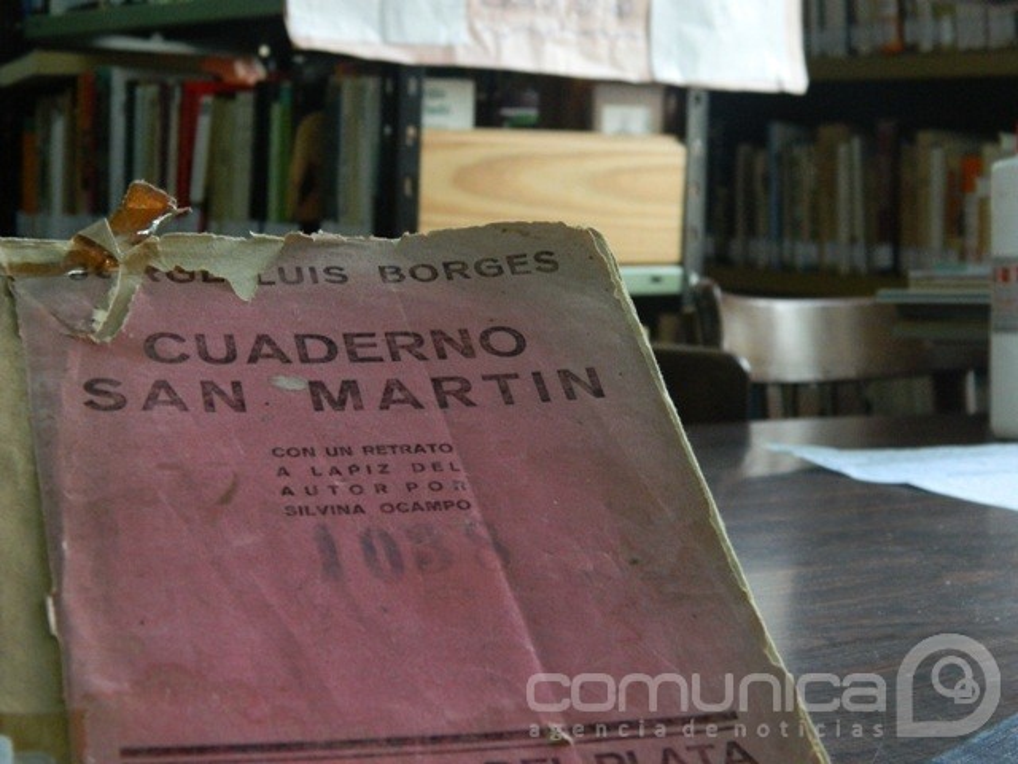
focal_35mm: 70
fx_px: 2059
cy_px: 382
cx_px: 509
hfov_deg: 27.8
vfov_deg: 21.0
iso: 400
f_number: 4
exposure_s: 1/40
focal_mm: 12.6
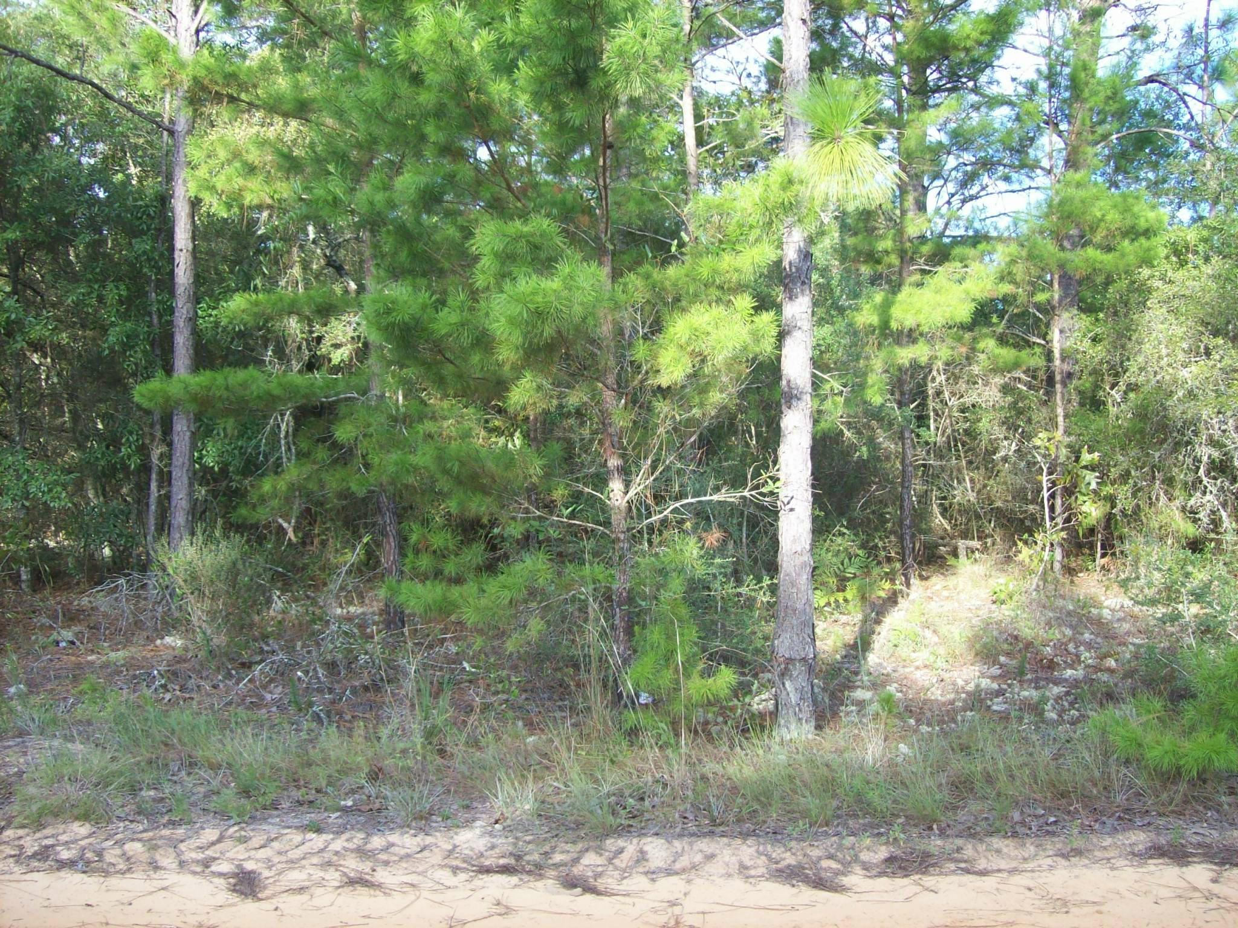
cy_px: 464
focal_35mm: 36
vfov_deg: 39.7
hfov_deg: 51.4
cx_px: 619
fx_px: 1287
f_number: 2.7
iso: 80
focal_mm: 6
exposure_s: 1/115
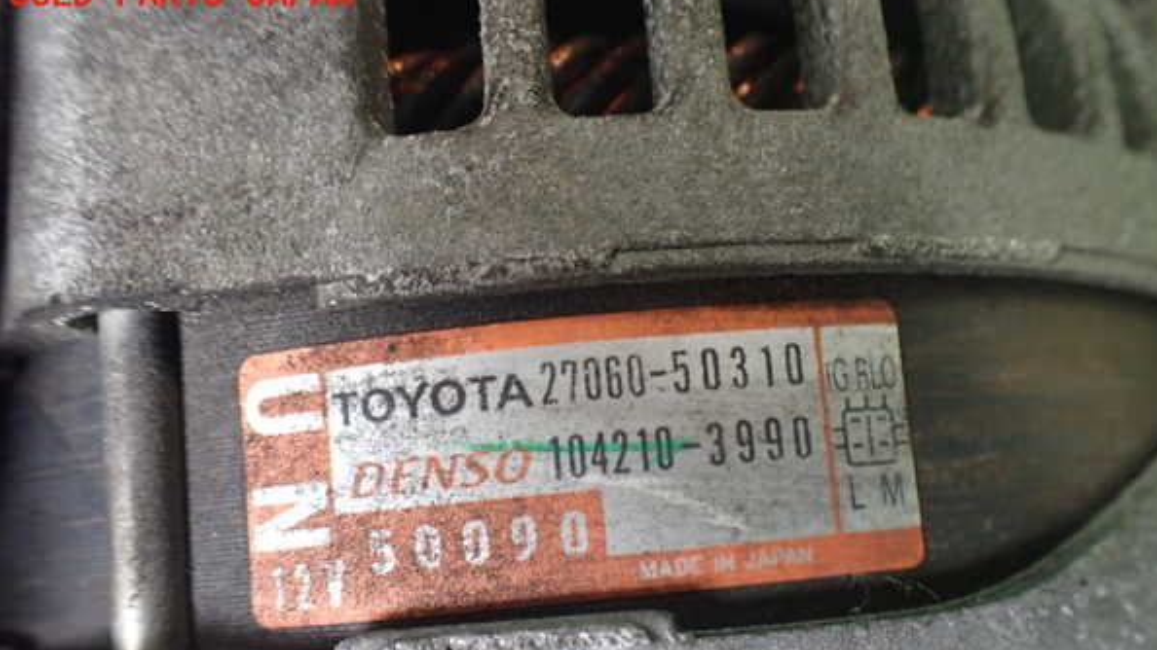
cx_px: 582
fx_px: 1012
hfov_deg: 59.5
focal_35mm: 33
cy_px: 407
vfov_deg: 35.4
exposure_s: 1/125
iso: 640
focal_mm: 5.4
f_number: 2.3
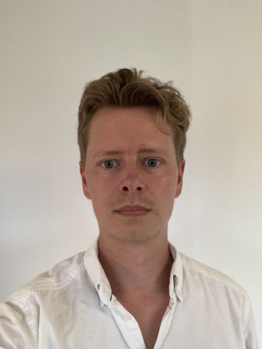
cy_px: 174
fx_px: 323
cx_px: 131
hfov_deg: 44.2
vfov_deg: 56.8
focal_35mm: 32
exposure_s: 1/39
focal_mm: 2.87
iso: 320
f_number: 2.2
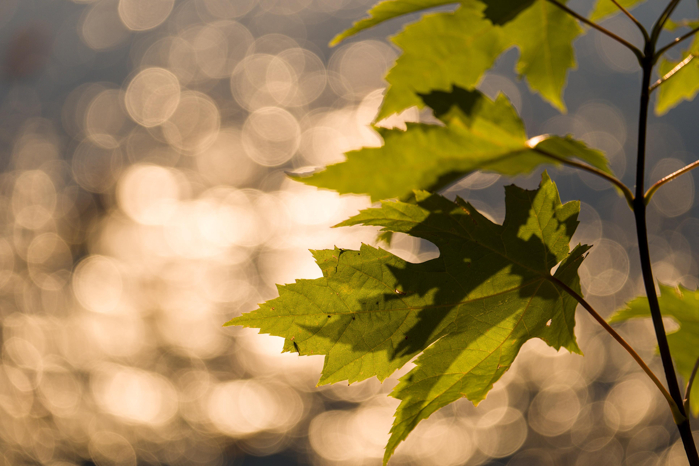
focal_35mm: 165
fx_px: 3203
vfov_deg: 8.3
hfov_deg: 12.5
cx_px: 350
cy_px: 233
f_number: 4.2
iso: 160
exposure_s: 1/1000
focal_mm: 110.3
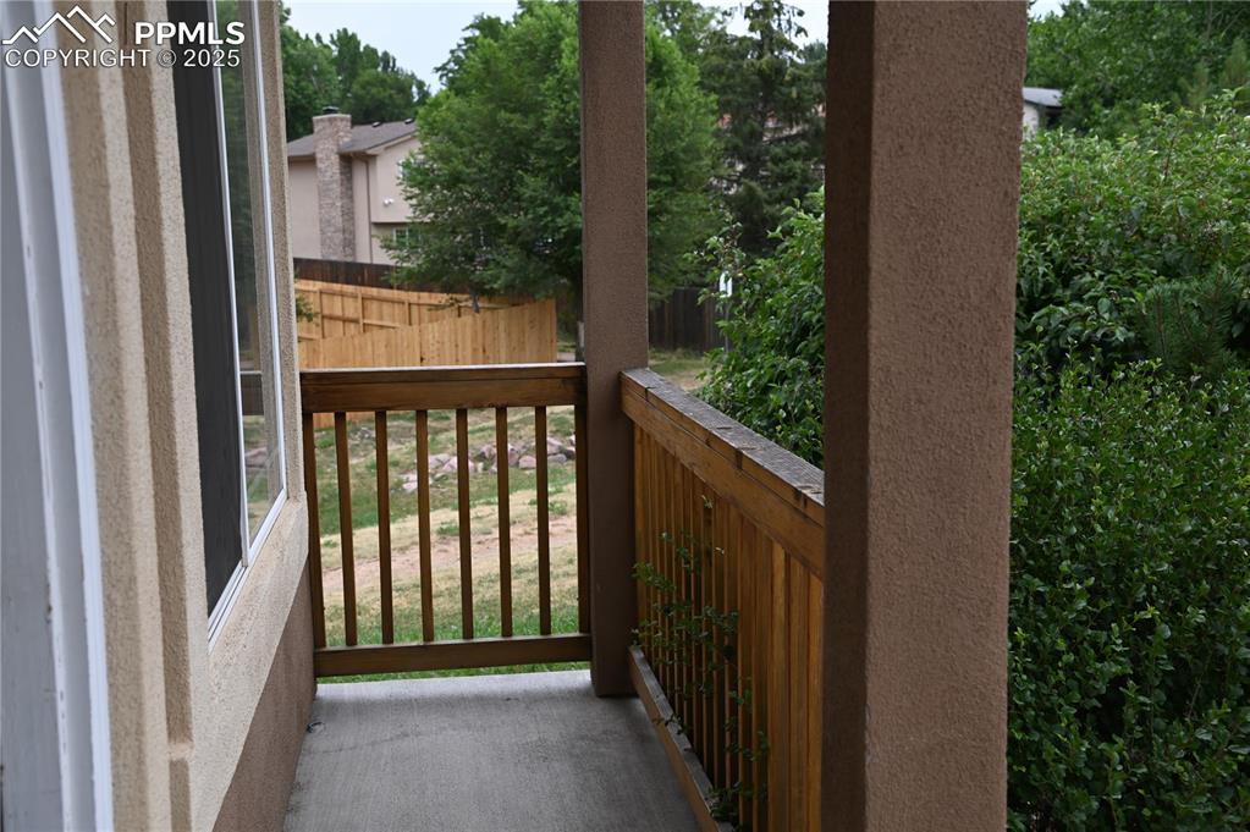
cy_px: 416
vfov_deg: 35.0
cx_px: 625
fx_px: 1319
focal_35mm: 38
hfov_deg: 50.7
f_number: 5.6
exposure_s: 1/250
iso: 140
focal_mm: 38
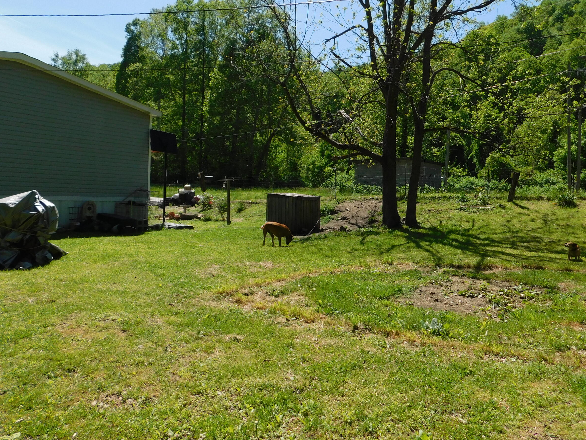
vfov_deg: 48.2
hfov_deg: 61.2
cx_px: 348
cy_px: 199
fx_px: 491
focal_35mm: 29
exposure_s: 1/400
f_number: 6
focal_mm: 4
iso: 125
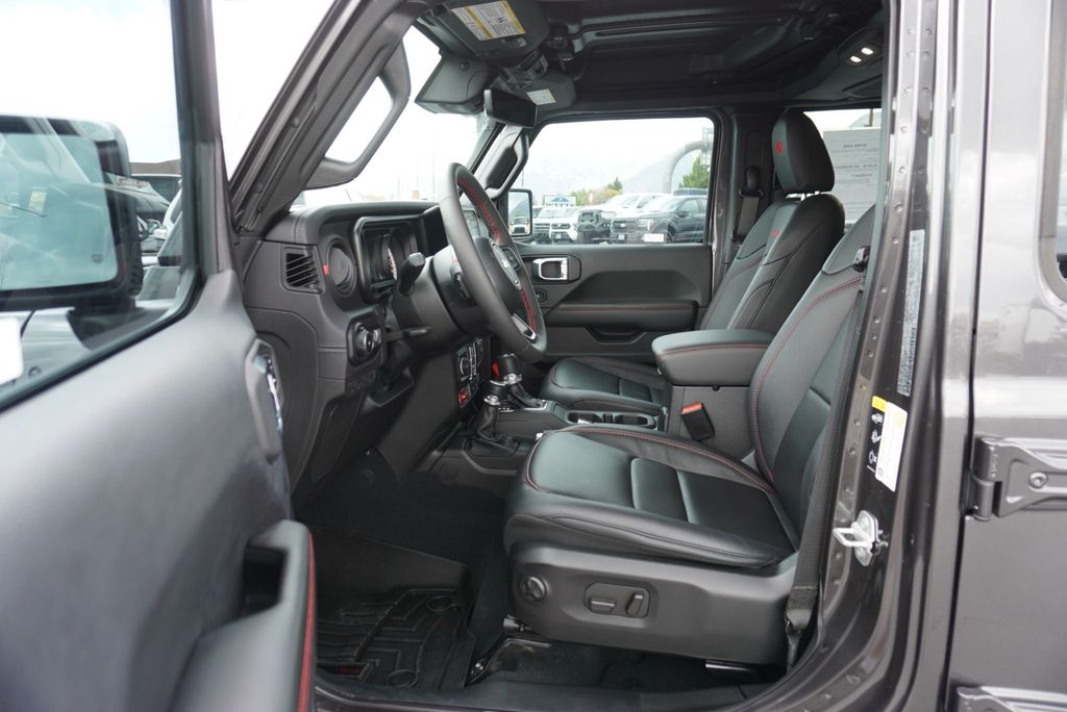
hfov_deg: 73.7
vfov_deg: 53.2
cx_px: 534
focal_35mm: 24
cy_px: 356
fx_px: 712
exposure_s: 1/60
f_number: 4
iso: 160
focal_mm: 16
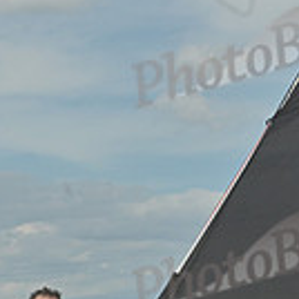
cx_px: 18
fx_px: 2521
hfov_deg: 6.8
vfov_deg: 6.7
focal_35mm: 258
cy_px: 403
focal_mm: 70
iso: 320
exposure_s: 1/1250
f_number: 13
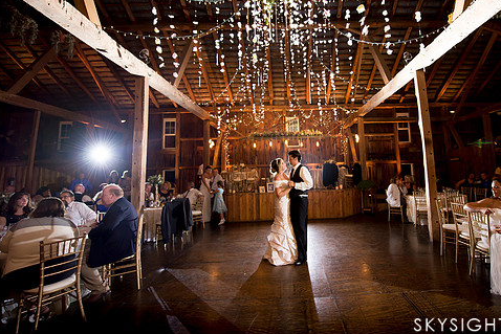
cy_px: 148
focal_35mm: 17
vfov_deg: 70.2
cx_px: 293
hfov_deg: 92.4
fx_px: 237
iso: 2000
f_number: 2.8
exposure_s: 1/250
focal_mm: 14
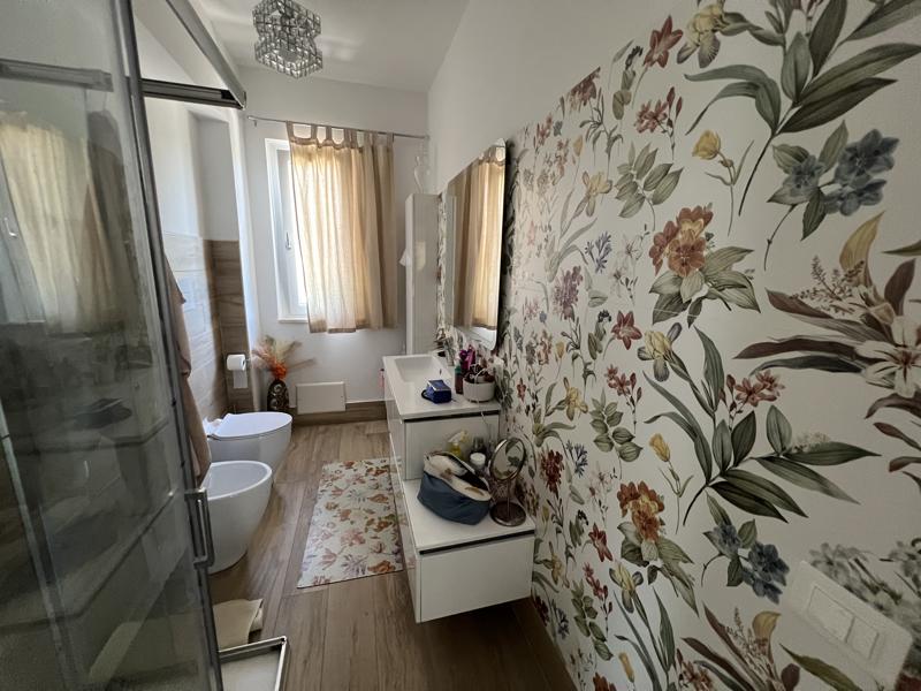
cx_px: 460
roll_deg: -2.0
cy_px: 346
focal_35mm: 13
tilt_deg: -12.3
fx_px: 346
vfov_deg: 89.9
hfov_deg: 106.2
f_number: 1.8
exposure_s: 1/60
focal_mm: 1.57
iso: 400
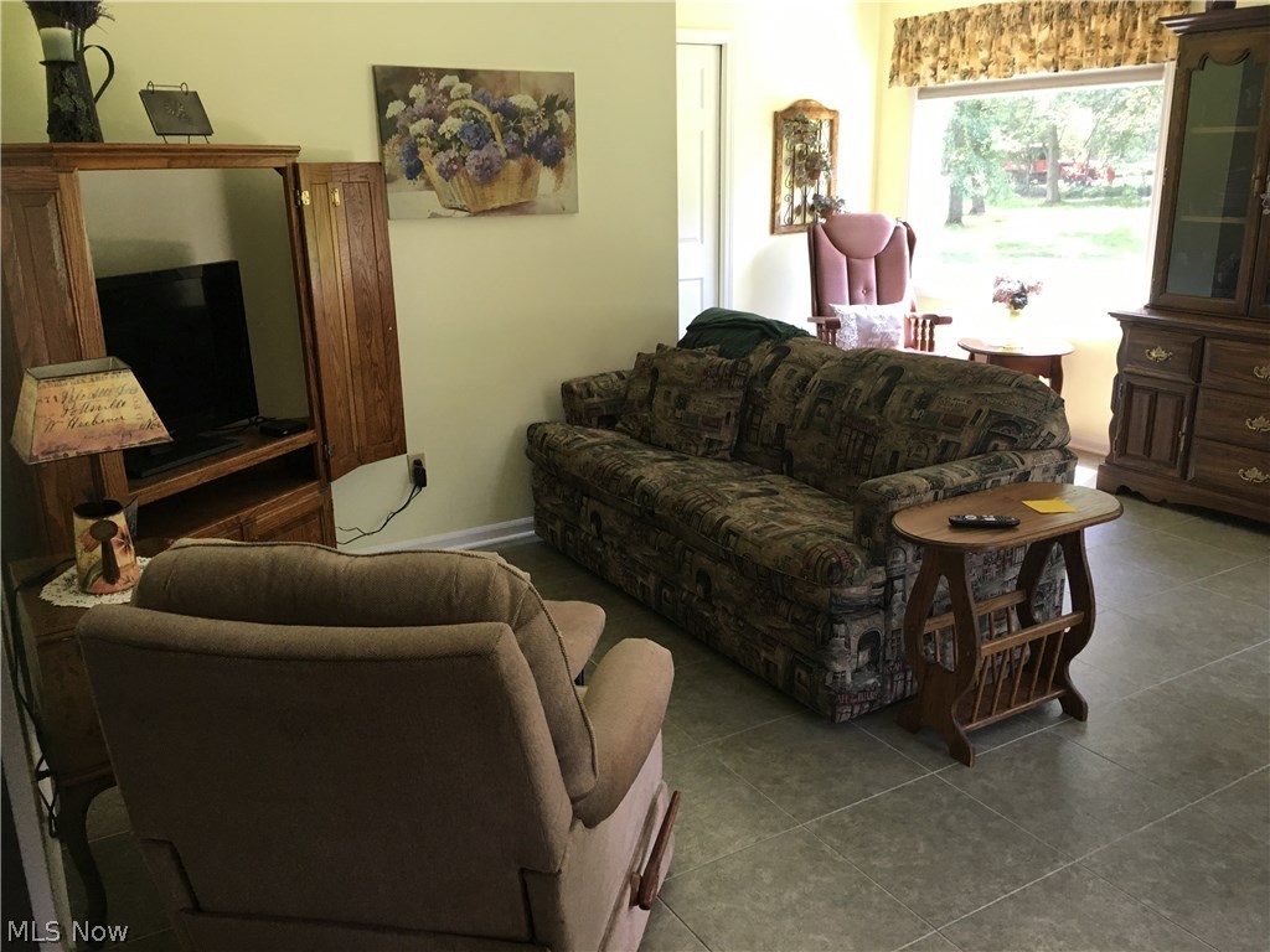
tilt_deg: -14.7
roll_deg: +1.1
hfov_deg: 61.7
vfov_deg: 48.2
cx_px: 635
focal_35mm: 29
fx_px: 1064
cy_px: 476
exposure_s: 1/30
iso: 40
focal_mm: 4.15
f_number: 2.2
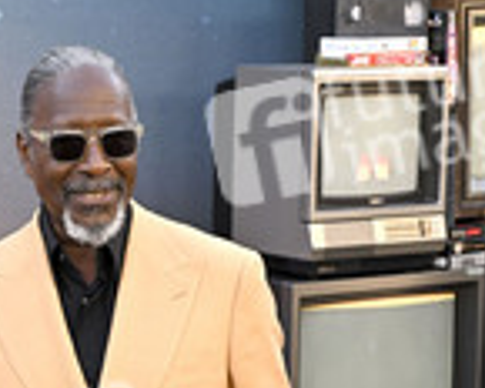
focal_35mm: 155
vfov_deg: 9.6
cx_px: 74
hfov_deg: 12.4
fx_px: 2225
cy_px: 629
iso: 640
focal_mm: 60
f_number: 6.3
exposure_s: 1/320
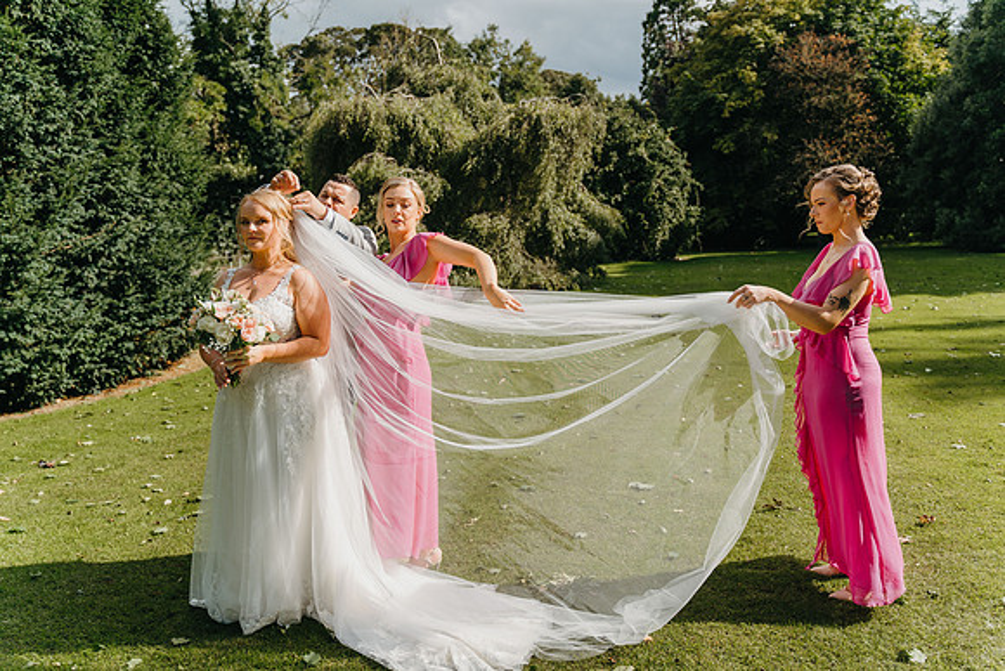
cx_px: 502
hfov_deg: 65.5
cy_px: 336
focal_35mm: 28
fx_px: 782
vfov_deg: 46.4
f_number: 2.8
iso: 100
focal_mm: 28
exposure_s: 1/1000
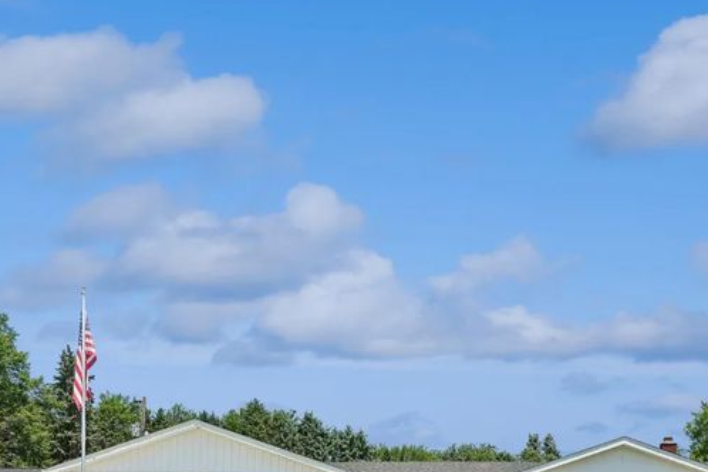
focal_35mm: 37
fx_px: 728
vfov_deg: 33.5
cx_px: 472
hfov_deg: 50.9
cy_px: 450
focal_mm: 18
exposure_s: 1/1250
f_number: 8
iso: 400
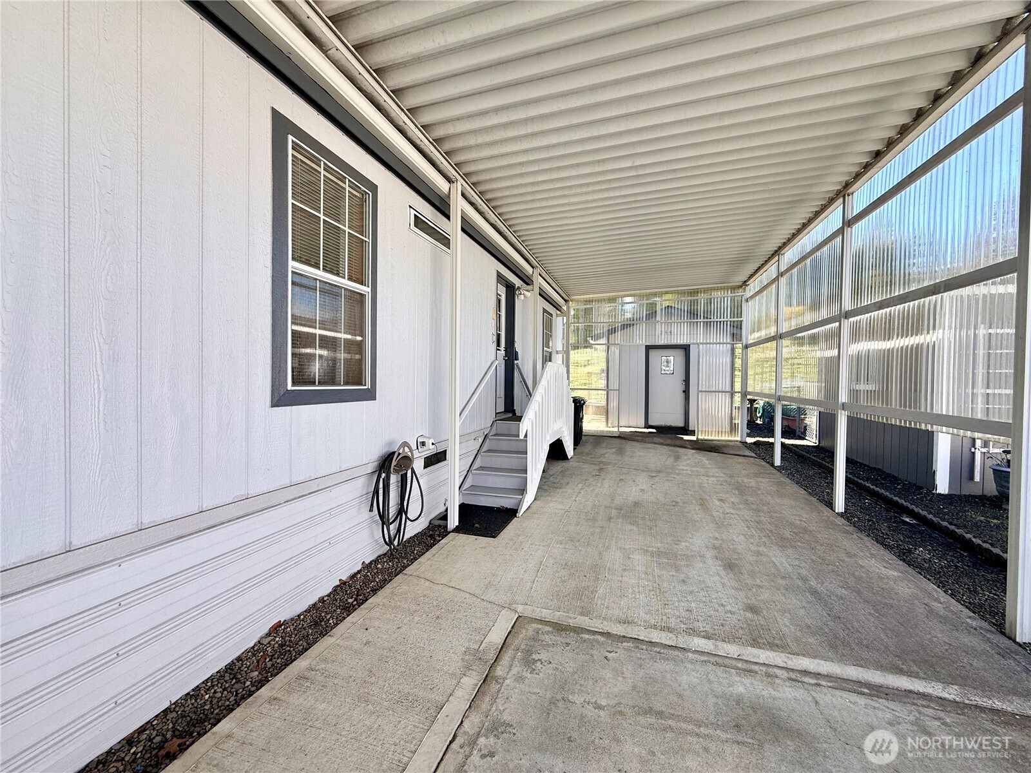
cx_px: 516
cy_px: 386
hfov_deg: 102.1
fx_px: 417
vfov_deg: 85.7
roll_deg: -0.2
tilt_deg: -0.6
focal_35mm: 14
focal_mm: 2.22
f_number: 2.2
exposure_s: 1/326
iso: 50
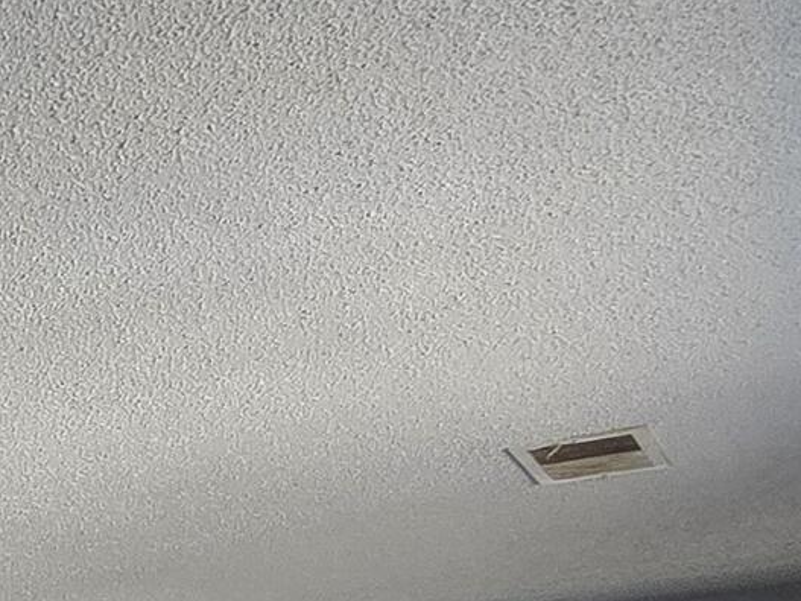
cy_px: 927
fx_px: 1712
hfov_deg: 17.9
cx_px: -810
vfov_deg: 17.6
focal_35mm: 74
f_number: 2.2
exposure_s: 1/60
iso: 320
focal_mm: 2.2
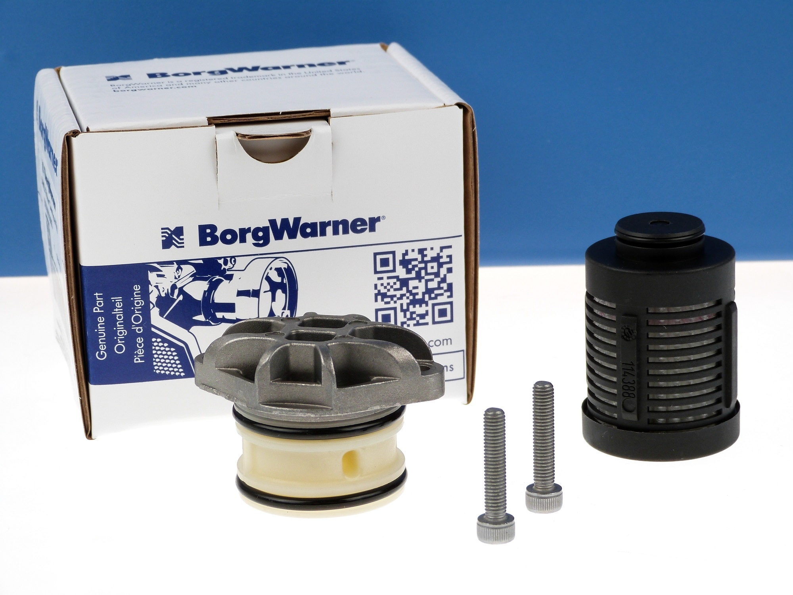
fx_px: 2360
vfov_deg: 14.4
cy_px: 298
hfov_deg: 19.1
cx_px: 396
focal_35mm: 103
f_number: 3.5
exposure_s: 1/100
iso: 100
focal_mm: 18.6
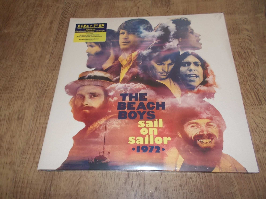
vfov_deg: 48.2
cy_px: 100
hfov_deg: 61.7
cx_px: 133
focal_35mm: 29
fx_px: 223
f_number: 3.3
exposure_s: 1/30
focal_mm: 4.1
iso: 200
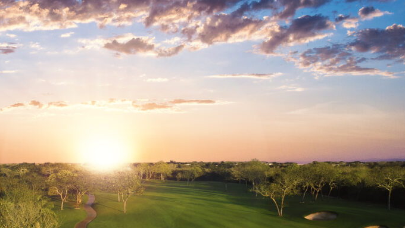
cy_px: 167
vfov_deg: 28.7
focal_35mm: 41
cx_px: 118
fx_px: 440
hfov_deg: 48.1
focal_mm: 4.49
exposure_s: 1/400
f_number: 2.6
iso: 100
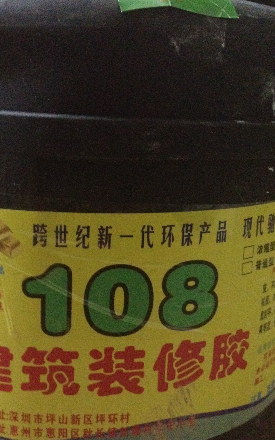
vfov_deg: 42.6
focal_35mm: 47
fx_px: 564
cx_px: 108
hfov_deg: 27.4
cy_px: 221
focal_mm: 4.28
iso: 800
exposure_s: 1/17
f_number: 2.4
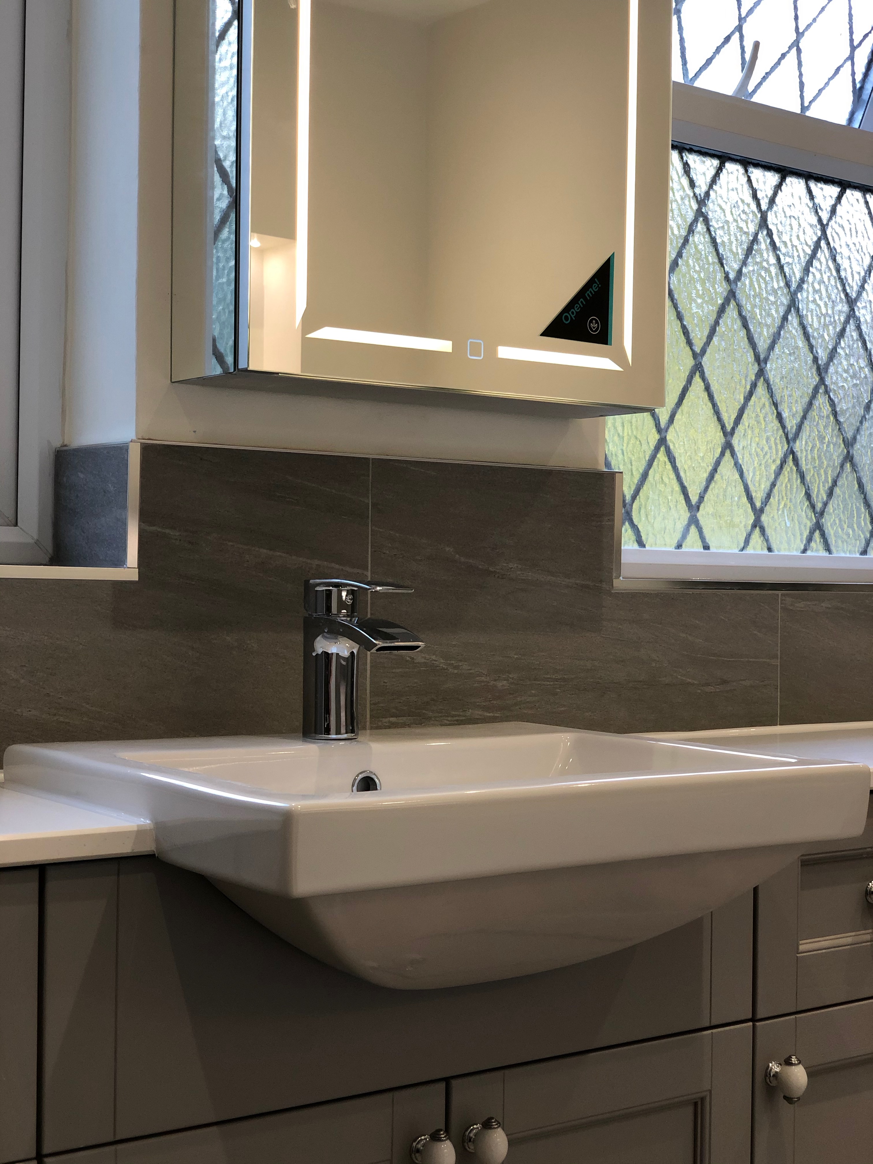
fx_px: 1749
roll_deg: -0.4
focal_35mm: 52
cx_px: 436
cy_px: 582
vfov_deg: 36.8
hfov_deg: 28.0
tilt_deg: +0.0
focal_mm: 6
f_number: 2.4
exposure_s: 1/50
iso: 50
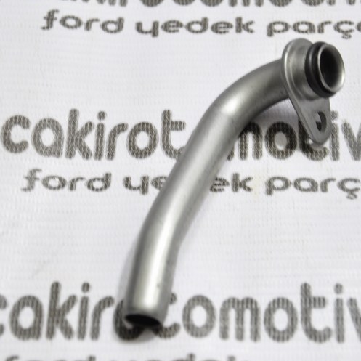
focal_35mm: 143
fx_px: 1687
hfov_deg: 12.2
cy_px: 177
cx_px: 211
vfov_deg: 12.2
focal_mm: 62
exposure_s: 1/10
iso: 200
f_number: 5.3
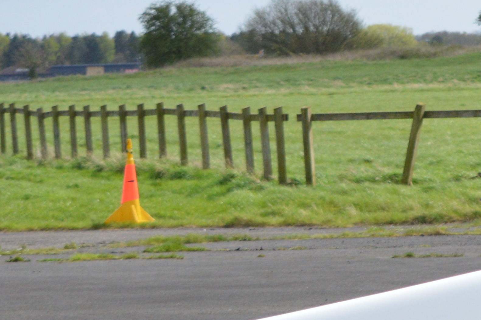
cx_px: 886
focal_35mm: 331
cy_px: 329
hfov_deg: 6.1
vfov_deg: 4.1
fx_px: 4418
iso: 400
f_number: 6.3
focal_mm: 58
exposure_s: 1/1600
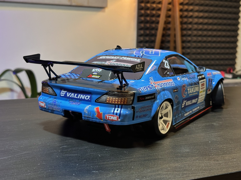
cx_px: 120
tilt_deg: -10.5
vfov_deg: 30.3
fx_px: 334
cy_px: 90
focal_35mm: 48
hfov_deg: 39.7
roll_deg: -1.5
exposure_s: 1/50
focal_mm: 6.86
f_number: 1.78
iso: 200
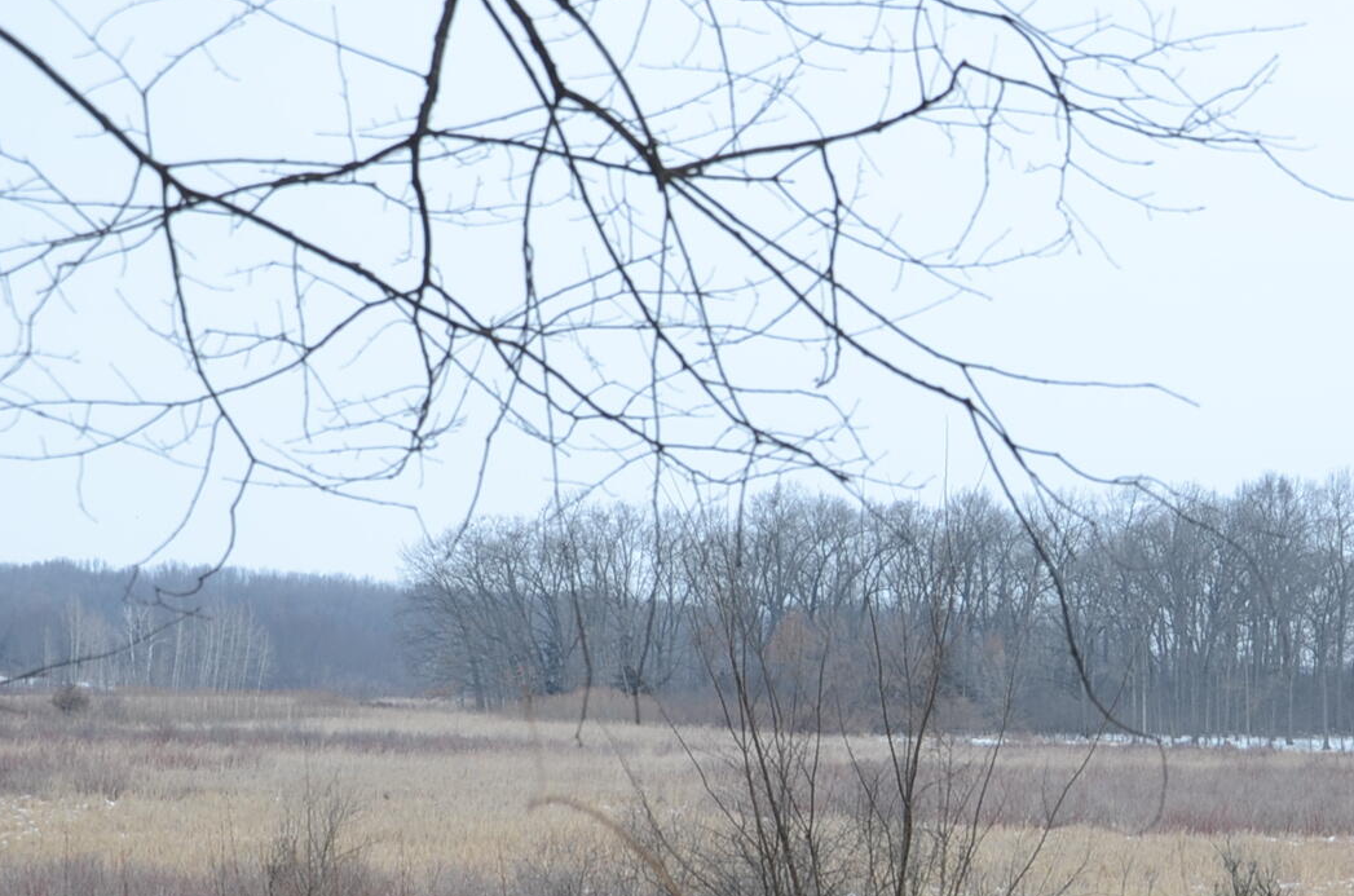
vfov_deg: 11.9
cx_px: 1376
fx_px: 4240
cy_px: 914
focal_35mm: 113
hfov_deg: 17.7
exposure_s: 1/200
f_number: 7.1
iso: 100
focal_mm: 32
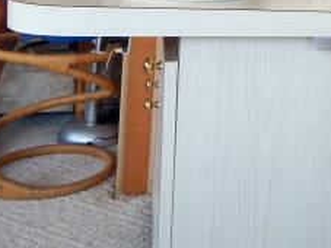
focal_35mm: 62
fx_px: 593
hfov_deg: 26.0
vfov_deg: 22.4
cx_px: 446
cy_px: -19
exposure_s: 1/50
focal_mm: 4
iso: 125
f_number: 3
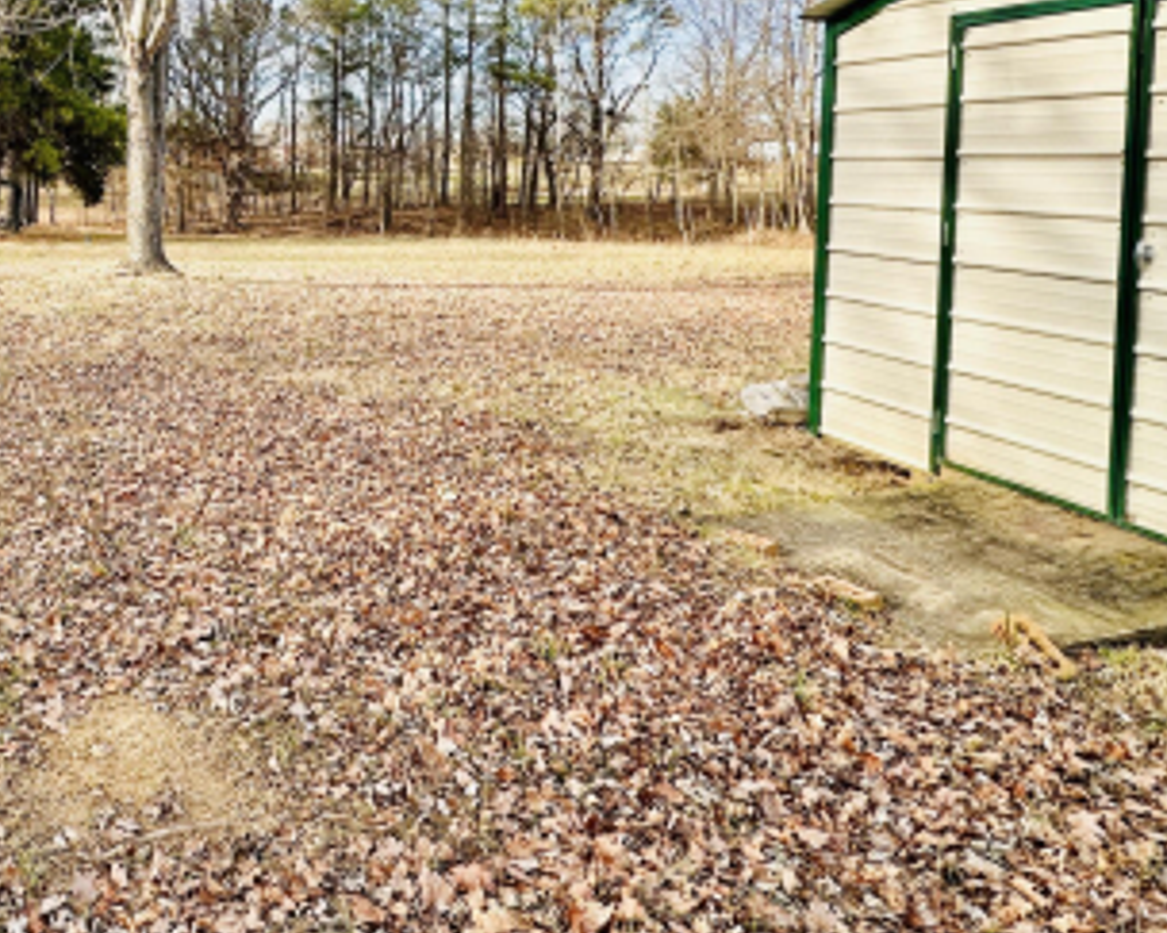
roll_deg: -2.0
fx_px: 1036
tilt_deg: -2.4
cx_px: 121
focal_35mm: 30
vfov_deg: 45.9
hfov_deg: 51.9
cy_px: 180
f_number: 2.2
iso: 40
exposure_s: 1/769
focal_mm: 2.22
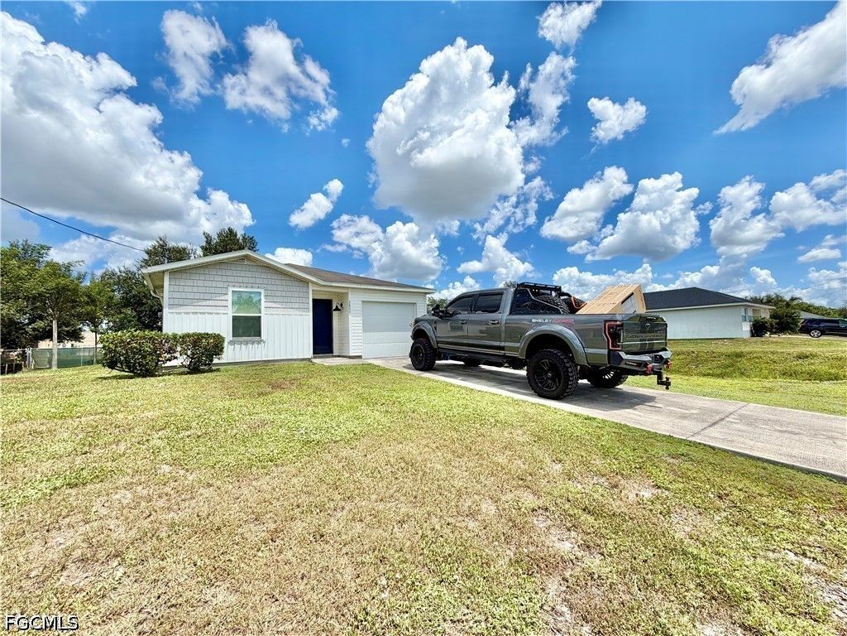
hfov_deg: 102.1
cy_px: 318
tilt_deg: +4.7
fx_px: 343
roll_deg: +1.1
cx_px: 424
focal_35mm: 14
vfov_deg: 85.7
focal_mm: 2.22
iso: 20
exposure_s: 1/1259
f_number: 2.2
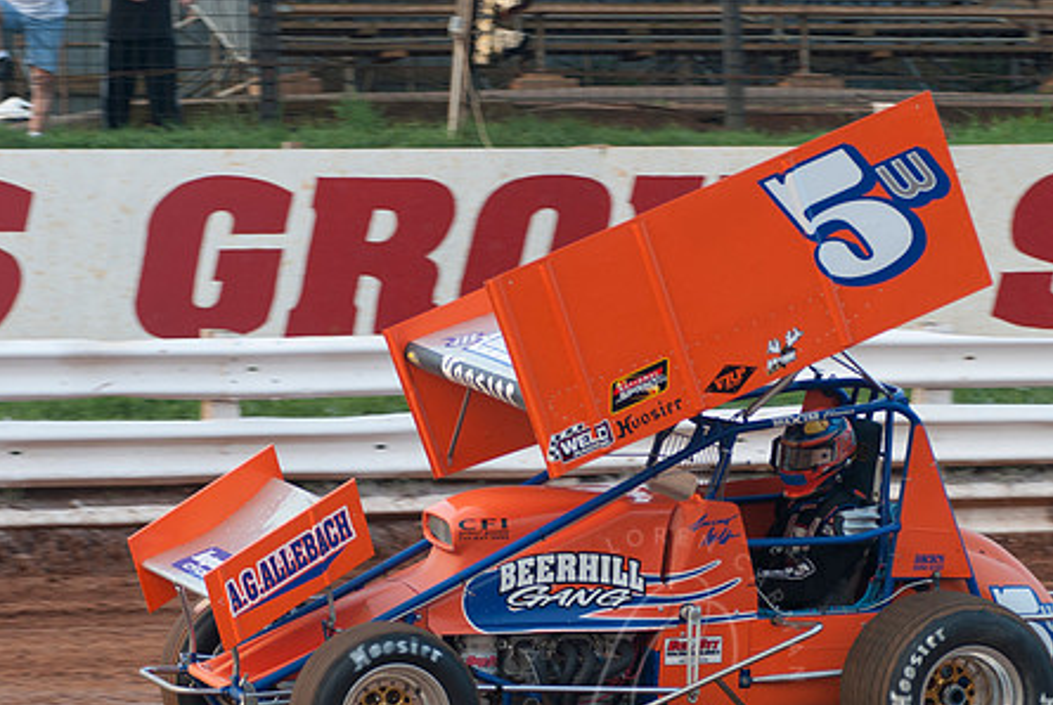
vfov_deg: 6.4
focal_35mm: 215
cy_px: 449
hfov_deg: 9.6
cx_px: 660
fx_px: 6297
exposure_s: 1/400
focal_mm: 110
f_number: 3.5
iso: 250
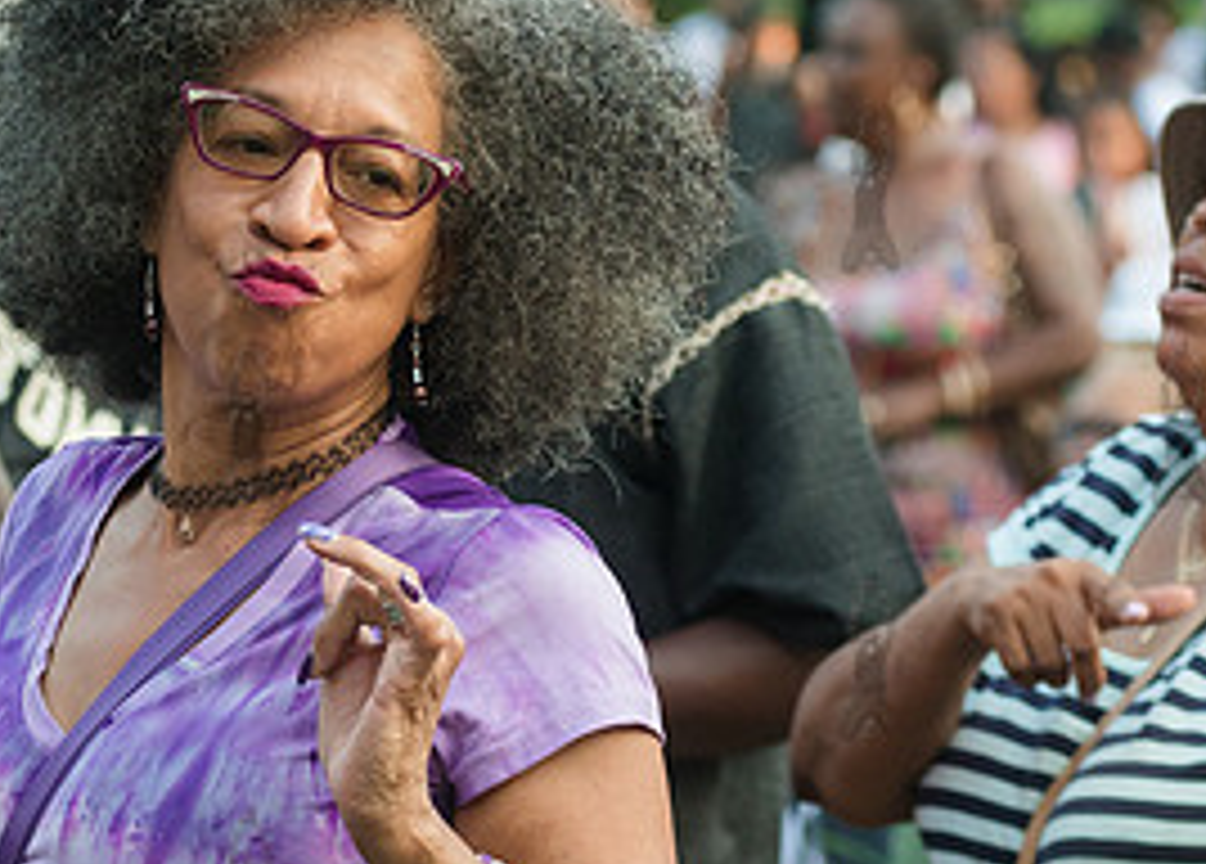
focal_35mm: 251
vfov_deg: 5.7
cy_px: 520
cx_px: 188
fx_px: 8606
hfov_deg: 8.0
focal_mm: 100
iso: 1000
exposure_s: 1/400
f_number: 4.5
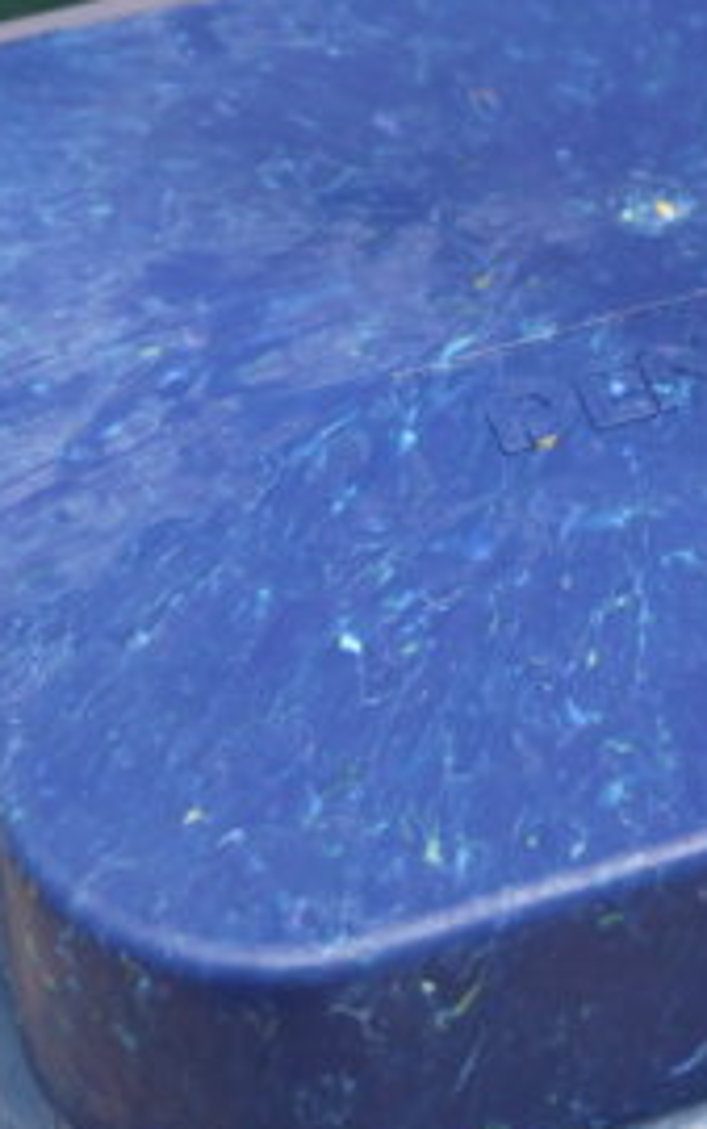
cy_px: -815
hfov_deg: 9.6
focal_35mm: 135
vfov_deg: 14.0
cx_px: 724
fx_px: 4157
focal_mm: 31
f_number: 2.8
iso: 400
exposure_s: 1/250
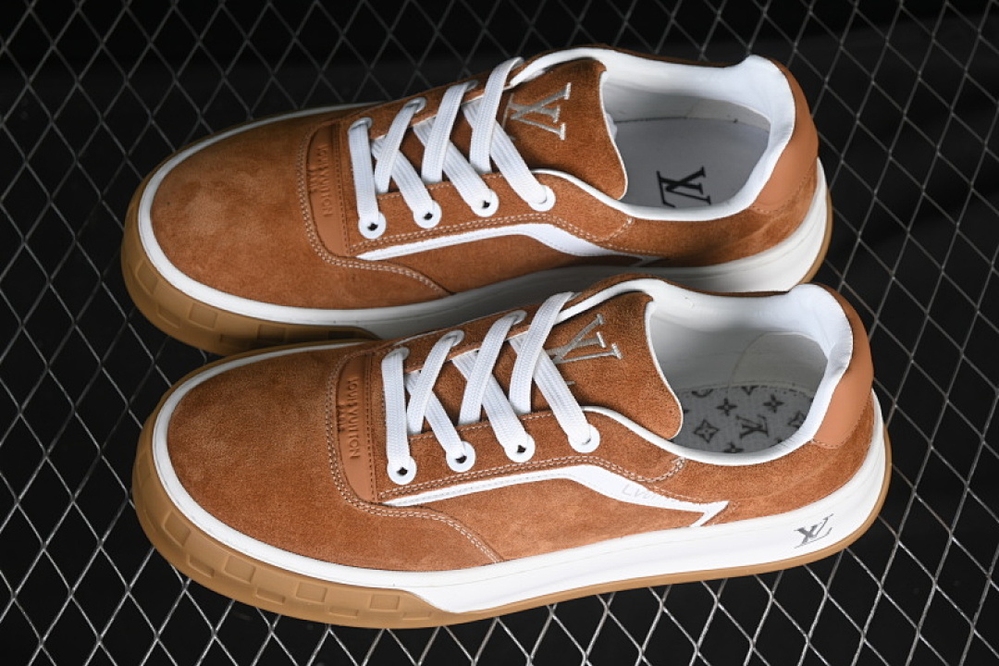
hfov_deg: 27.0
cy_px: 333
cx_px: 500
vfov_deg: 18.2
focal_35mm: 75
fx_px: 2081
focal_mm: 50
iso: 160
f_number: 6.3
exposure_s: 1/60
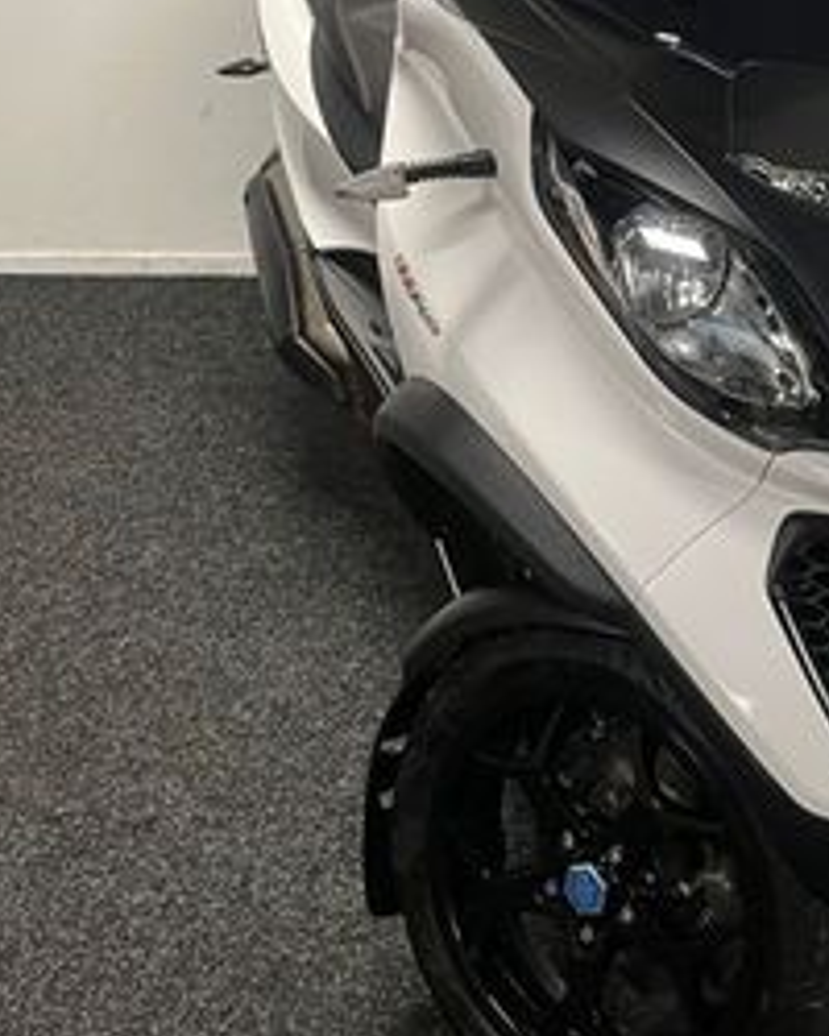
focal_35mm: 65
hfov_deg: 23.2
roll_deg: +0.4
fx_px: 1993
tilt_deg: -18.5
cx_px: 663
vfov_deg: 28.7
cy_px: 249
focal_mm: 5.1
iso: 100
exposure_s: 1/50
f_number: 1.6
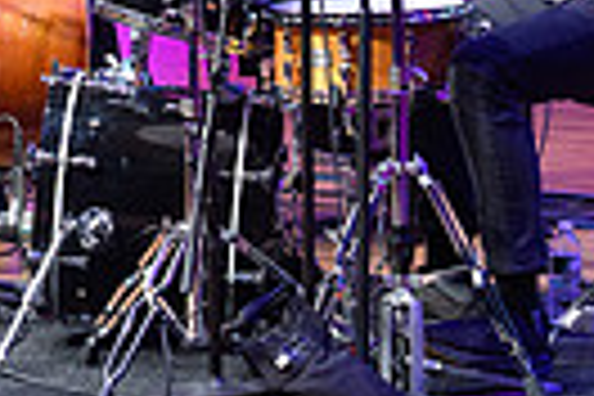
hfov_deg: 6.6
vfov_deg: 4.4
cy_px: -304
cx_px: -288
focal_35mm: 307
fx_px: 5065
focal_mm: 70
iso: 3200
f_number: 5.6
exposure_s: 1/160
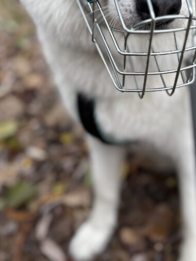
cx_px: 145
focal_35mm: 53
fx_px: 400
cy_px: 35
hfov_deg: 27.2
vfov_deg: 34.5
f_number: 1.6
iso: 40
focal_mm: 5.96
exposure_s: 1/198
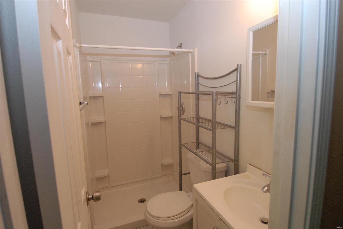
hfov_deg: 89.9
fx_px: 172
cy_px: 114
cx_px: 172
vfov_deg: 67.5
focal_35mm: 18
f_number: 7.1
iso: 1000
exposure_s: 1/60
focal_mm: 12
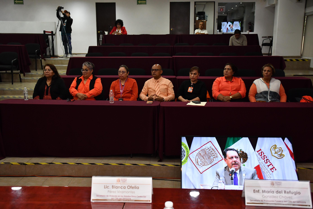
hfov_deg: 48.5
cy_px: 104
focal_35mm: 40
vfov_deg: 33.4
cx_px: 156
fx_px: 348
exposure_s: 1/100
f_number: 5.6
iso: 1250
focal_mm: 27
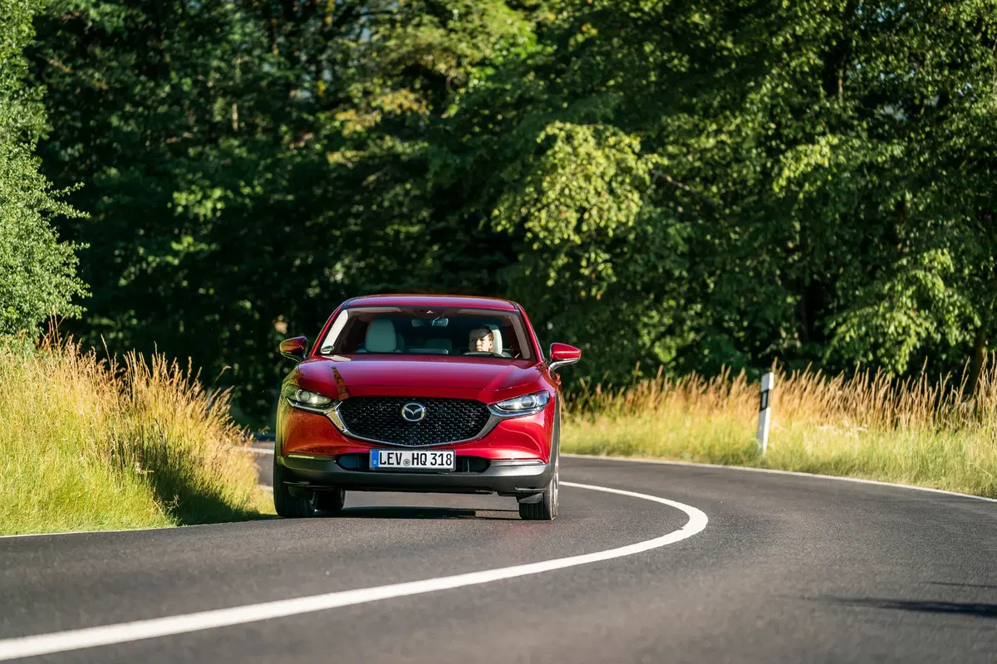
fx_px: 3240
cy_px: 332
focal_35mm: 117
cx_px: 498
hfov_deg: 17.5
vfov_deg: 11.7
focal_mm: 117
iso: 400
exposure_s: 1/1250
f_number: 2.8
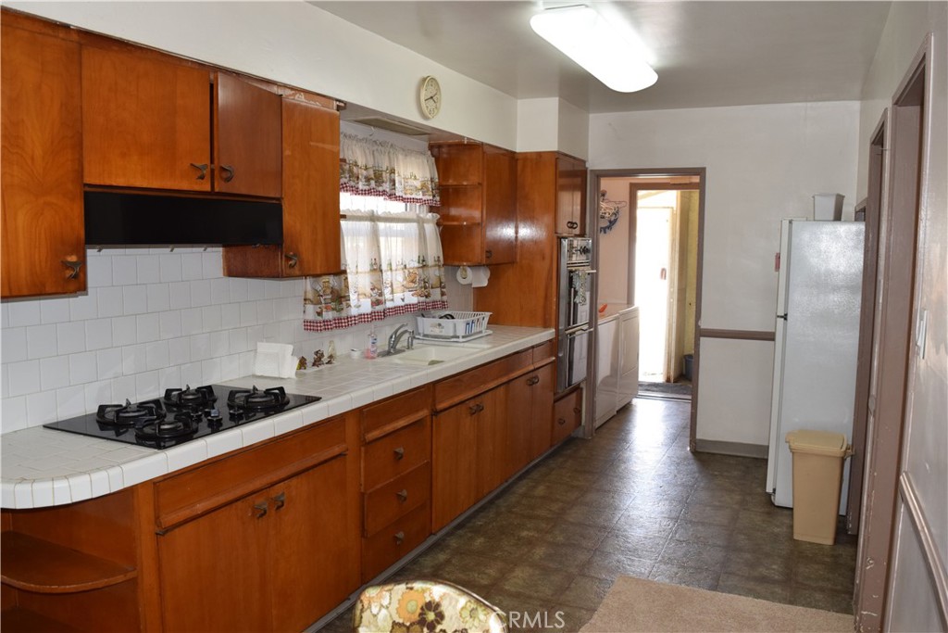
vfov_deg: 47.9
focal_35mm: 27
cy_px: 316
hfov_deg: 67.4
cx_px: 474
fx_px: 711
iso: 800
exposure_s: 1/125
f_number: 5.6
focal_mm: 18
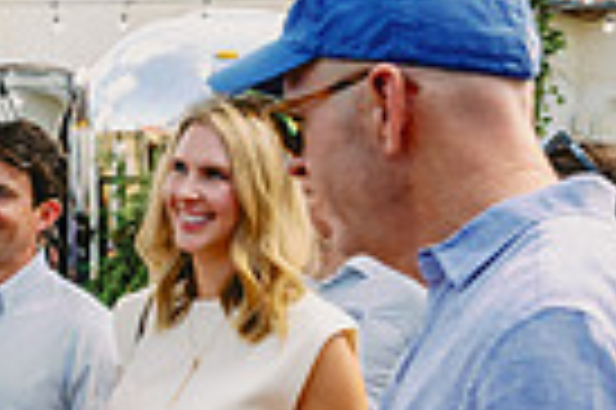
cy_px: 300
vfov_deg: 11.3
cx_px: -148
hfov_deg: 16.2
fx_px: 2068
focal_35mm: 121
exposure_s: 1/125
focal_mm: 28.5
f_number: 7.1
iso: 400
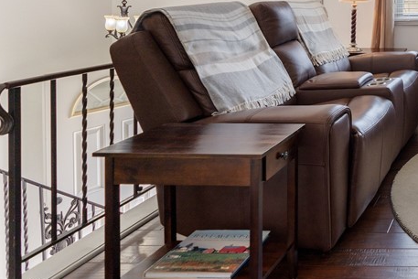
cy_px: -14
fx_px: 441
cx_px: 488
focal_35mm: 38
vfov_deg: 31.8
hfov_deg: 38.9
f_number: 4
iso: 400
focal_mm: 16
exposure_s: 1/10
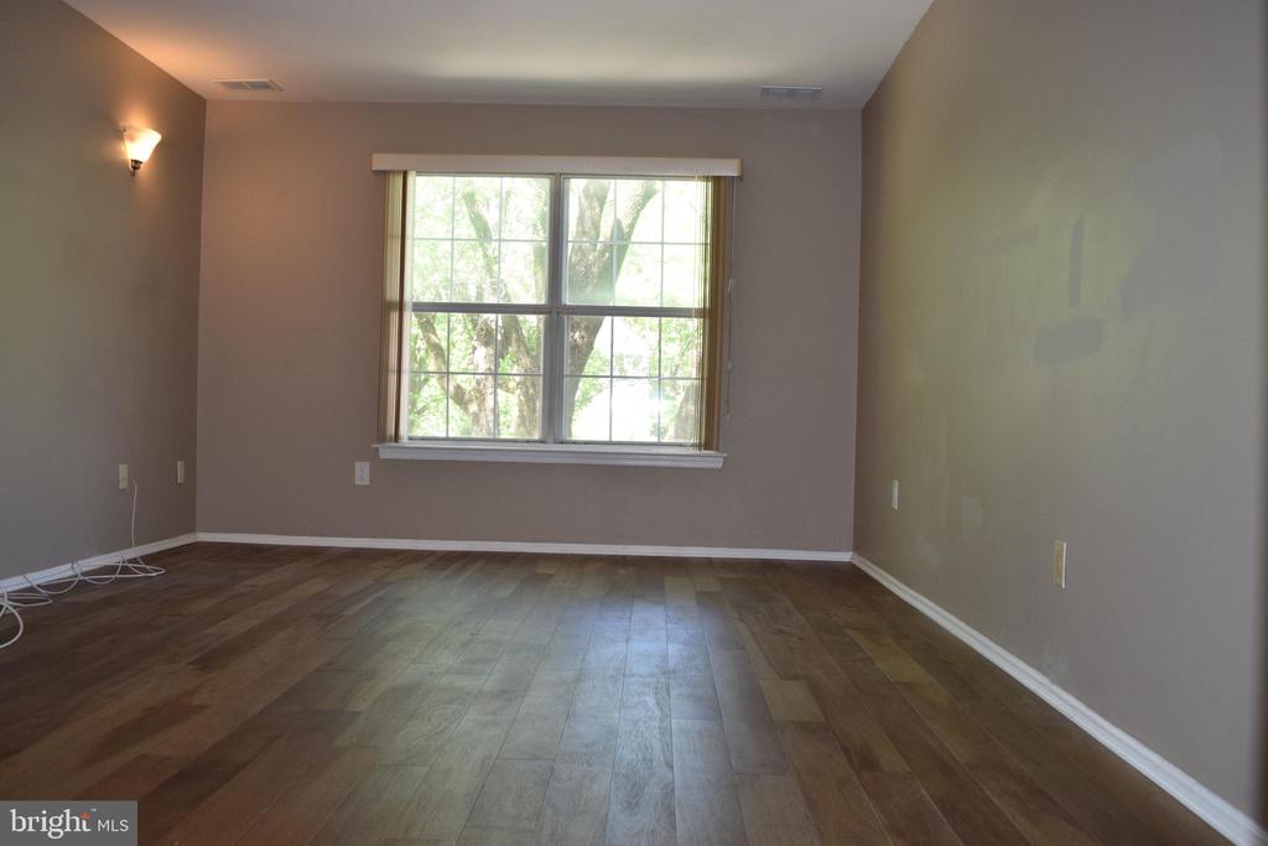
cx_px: 634
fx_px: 1110
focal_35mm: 32
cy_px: 423
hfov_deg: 59.5
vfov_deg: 41.7
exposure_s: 1/125
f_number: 5.6
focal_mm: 21
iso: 800
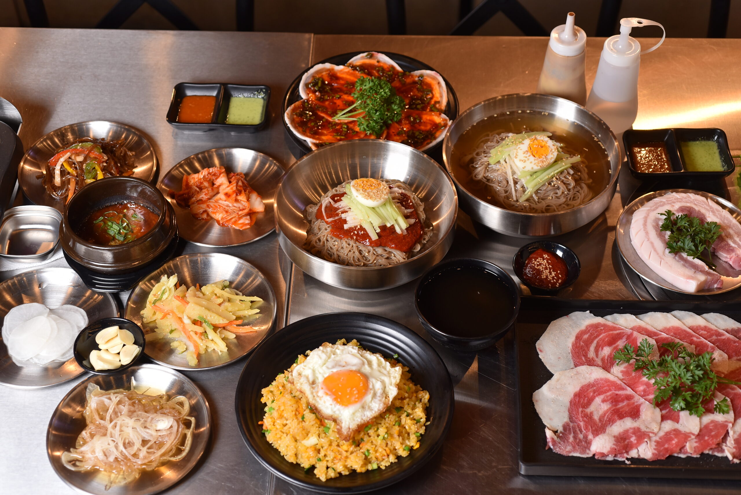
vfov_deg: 22.6
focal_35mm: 60
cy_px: 248
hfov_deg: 33.4
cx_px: 370
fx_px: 1235
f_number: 5
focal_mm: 60
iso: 250
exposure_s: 1/80
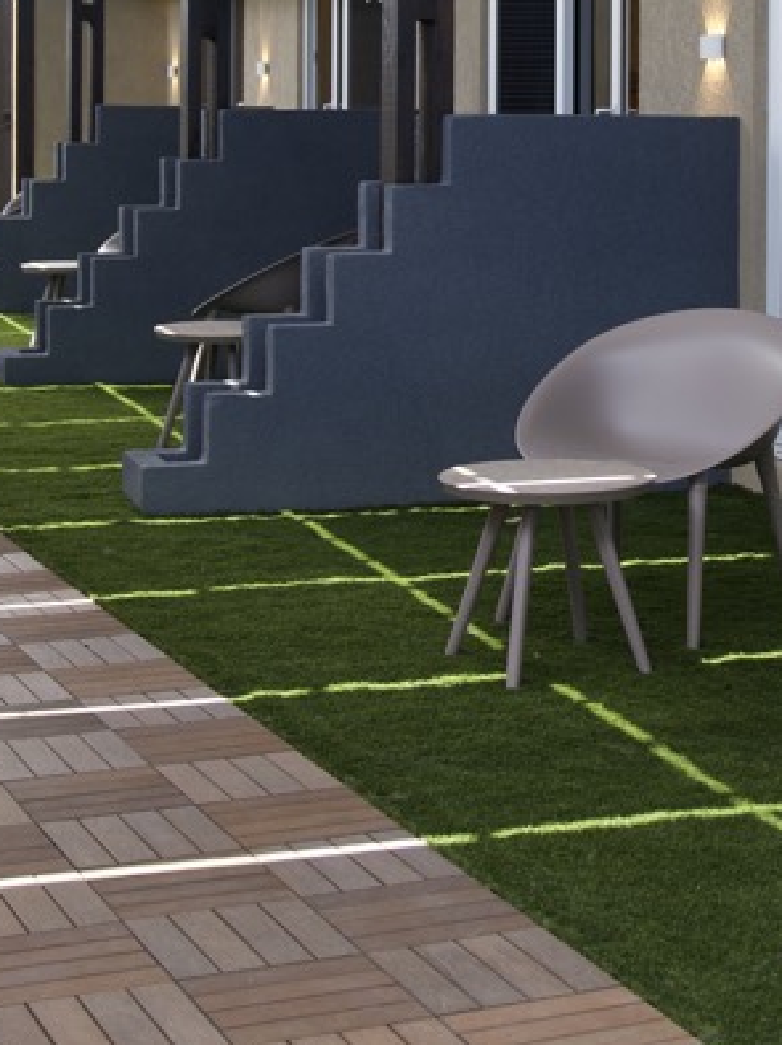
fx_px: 2563
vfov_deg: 22.5
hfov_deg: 17.2
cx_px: 618
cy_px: 125
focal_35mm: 85
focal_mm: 29
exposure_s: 1/160
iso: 250
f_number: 4
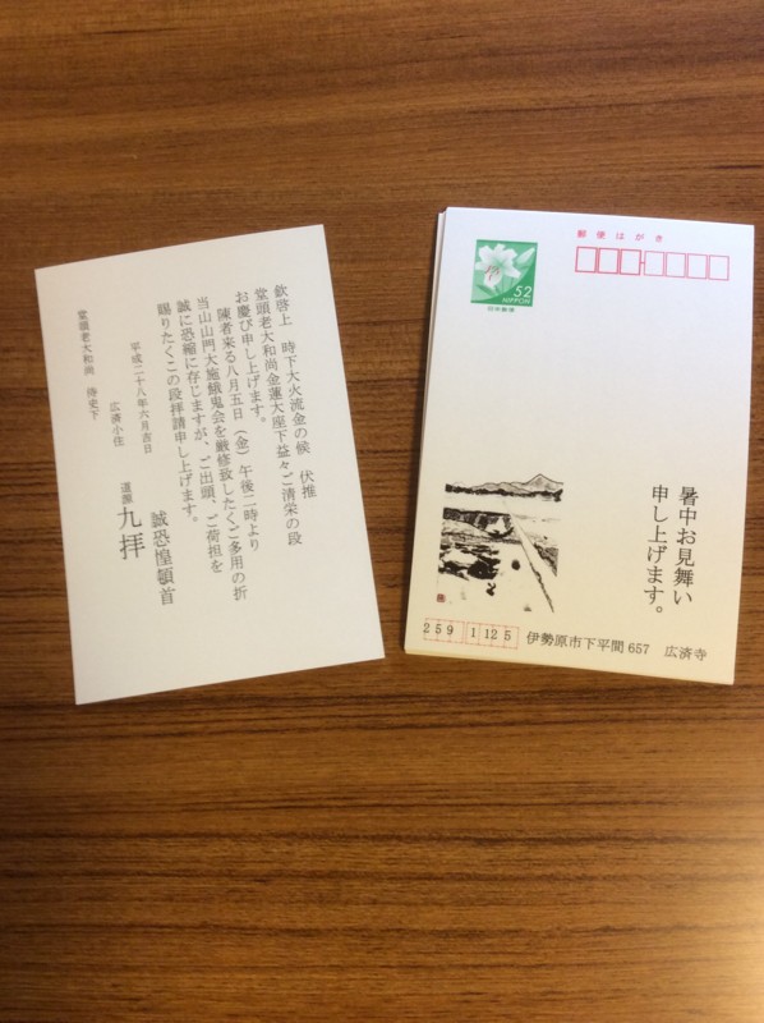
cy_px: 512
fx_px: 944
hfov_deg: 44.1
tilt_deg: -80.0
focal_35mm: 32
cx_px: 382
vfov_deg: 56.9
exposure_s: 1/24
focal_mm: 3.3
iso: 64
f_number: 2.4
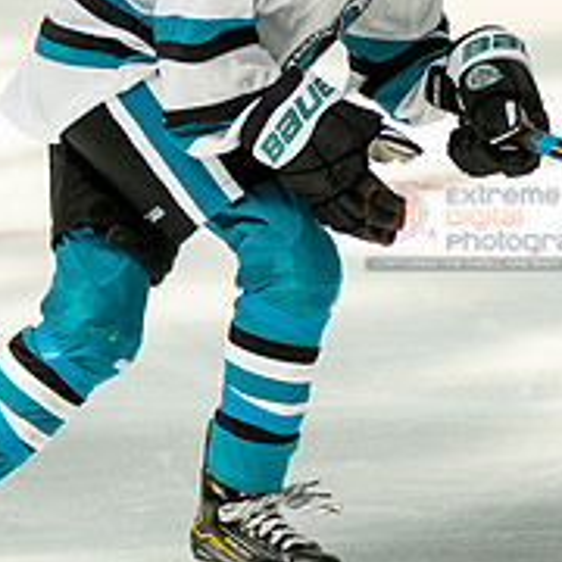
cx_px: 404
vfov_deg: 3.3
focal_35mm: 538
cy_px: 124
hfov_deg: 3.3
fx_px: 9882
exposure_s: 1/5000
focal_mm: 157
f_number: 3.2
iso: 1600
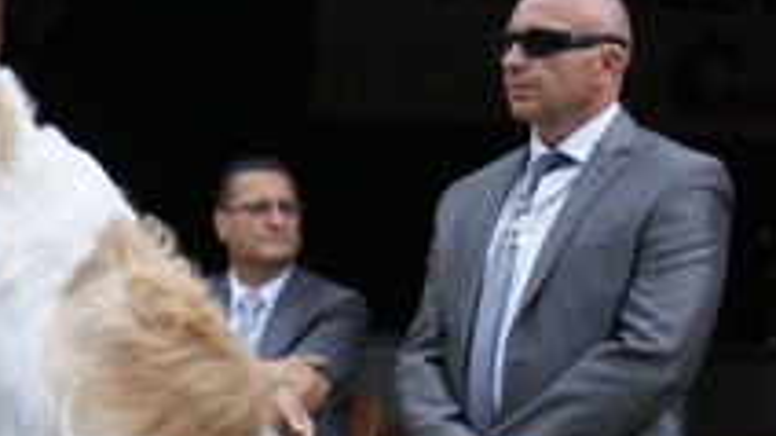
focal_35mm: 331
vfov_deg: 3.7
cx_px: -168
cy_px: 561
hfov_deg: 6.5
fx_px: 6807
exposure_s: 1/125
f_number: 4
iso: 320
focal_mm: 70
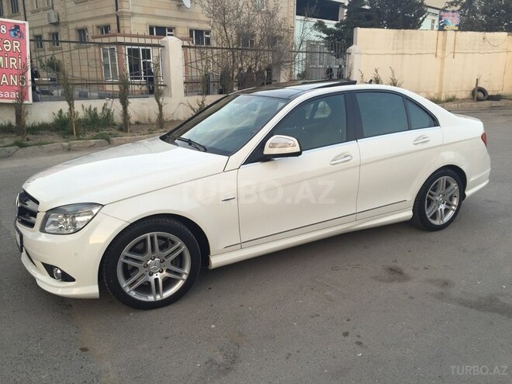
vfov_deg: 48.2
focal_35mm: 29
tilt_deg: -15.2
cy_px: 192
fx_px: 429
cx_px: 256
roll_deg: -0.3
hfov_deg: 61.7
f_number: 2.2
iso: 40
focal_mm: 4.15
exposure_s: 1/100
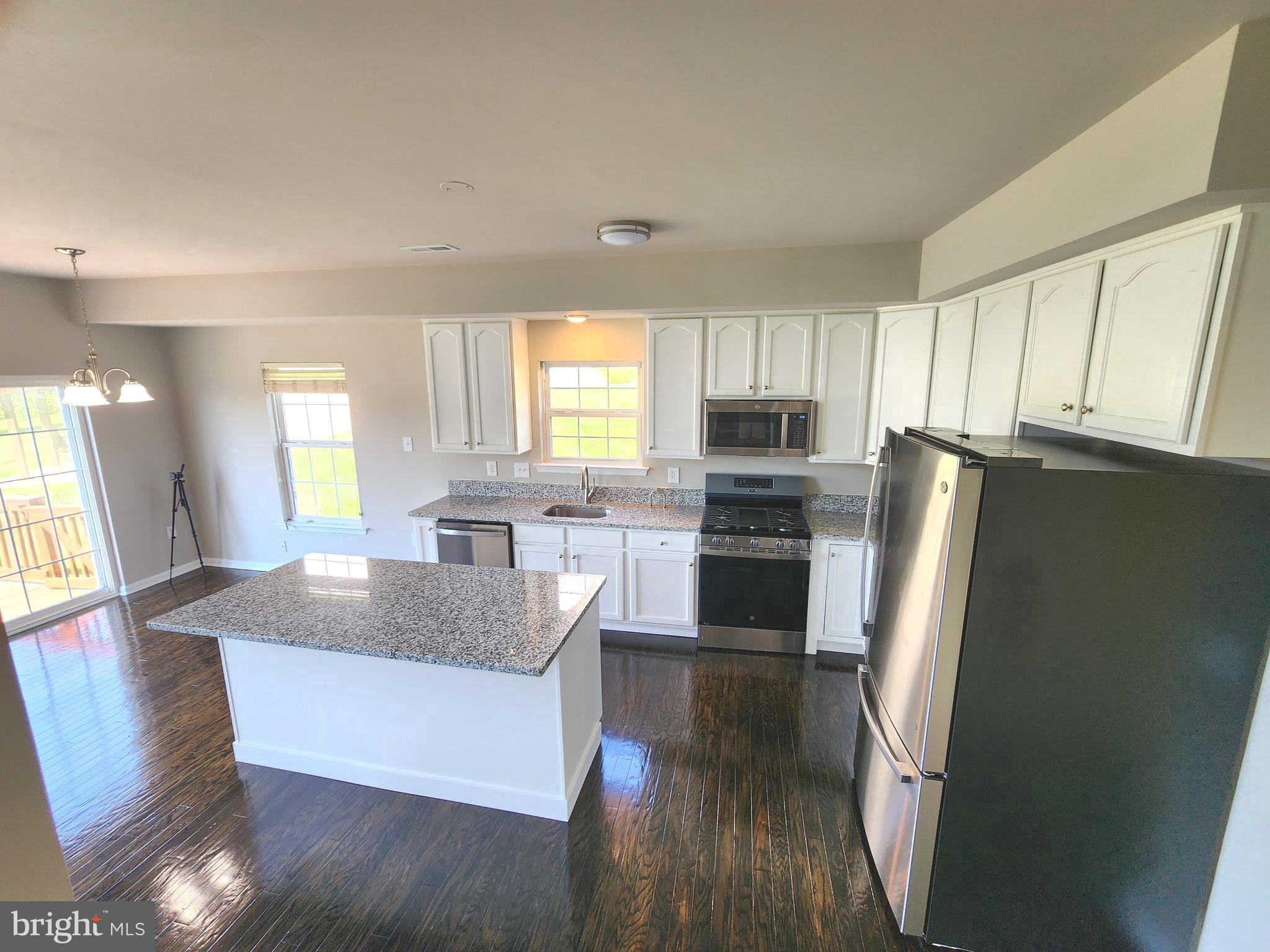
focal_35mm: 13
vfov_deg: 89.9
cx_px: 635
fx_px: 477
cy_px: 476
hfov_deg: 106.2
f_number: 2.2
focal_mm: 2.2
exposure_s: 1/60
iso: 80
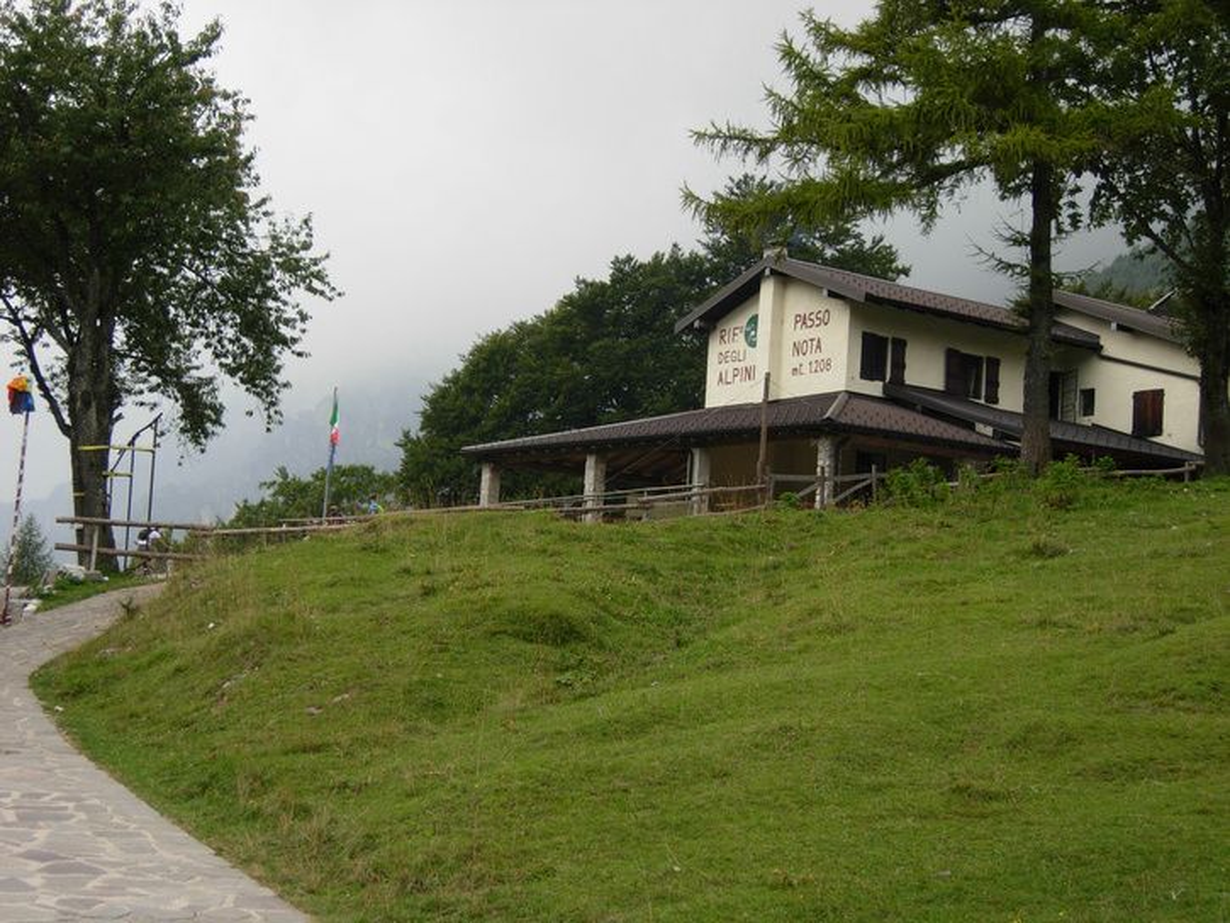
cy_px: 462
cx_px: 615
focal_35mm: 62
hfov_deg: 31.2
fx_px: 2203
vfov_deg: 23.7
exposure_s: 1/71.8
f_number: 3.5
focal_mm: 12.9
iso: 50
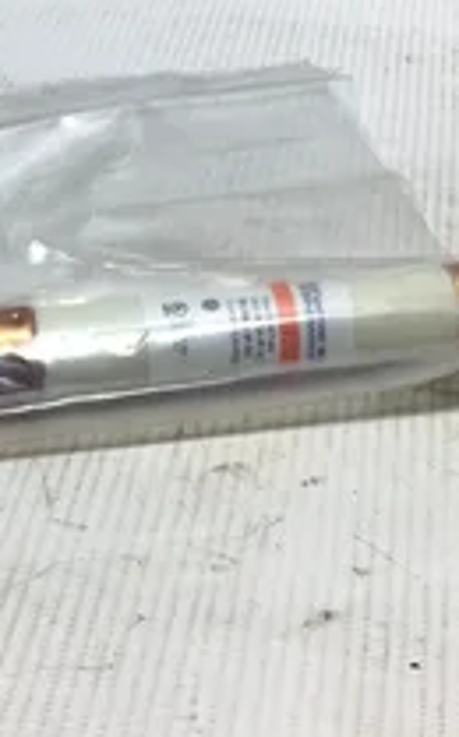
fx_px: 1265
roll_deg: -1.8
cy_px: 215
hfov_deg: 20.4
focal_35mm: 63
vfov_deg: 32.1
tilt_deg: -35.5
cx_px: 117
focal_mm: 3.3
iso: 25
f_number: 2.4
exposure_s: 1/155
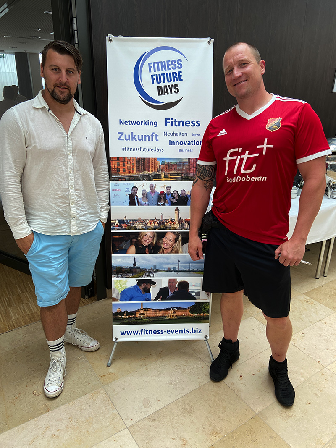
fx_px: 337
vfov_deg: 67.3
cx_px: 168
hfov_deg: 53.1
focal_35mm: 26
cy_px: 224
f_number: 1.8
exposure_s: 1/143
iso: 32
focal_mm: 4.25
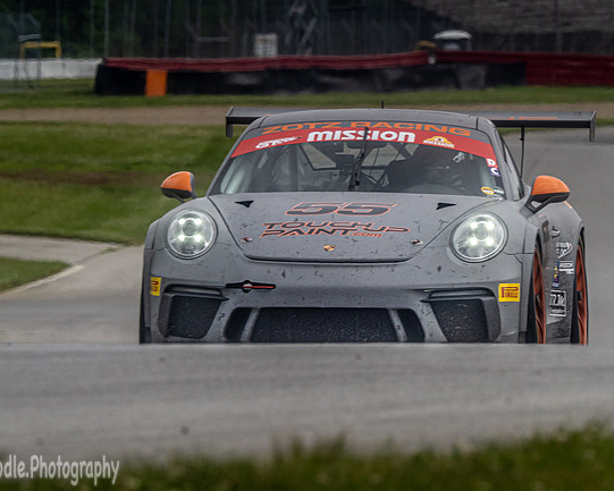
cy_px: 228
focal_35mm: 1025
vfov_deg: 1.5
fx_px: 18630
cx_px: 341
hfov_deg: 1.9
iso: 320
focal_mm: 420
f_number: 10
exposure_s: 1/320
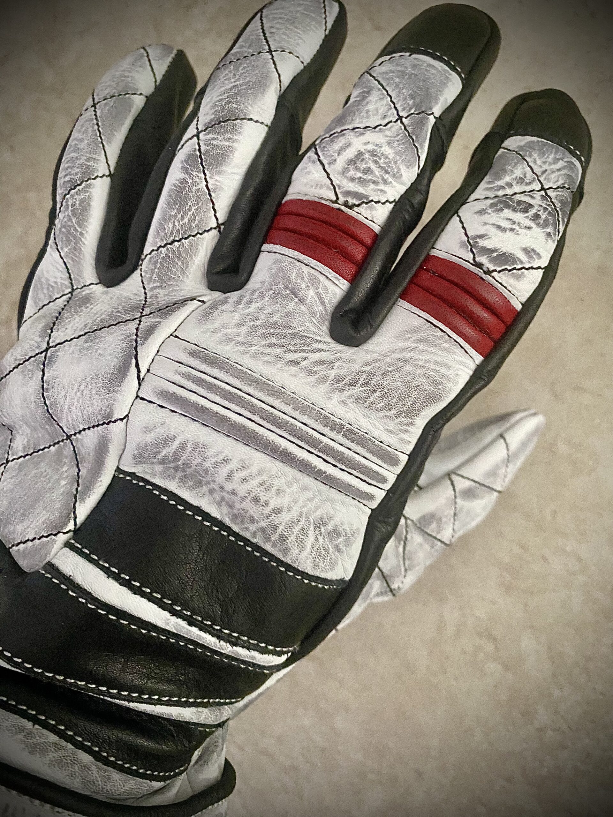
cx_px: 306
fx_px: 590
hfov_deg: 54.9
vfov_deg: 69.4
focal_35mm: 25
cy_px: 408
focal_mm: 4.25
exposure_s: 1/60
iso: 500
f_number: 1.8
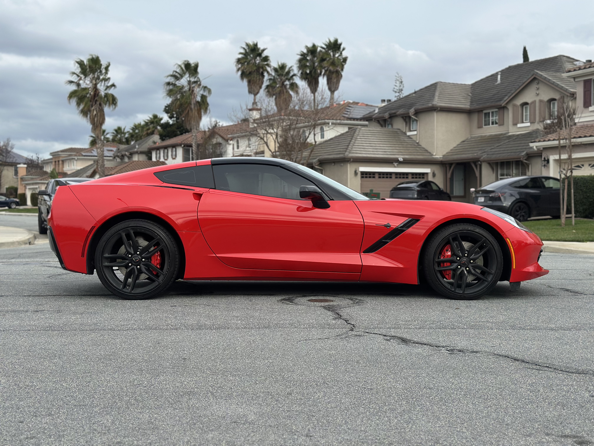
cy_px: 223
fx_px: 824
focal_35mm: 48
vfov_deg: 30.3
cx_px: 297
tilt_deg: -1.3
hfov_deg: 39.7
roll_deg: +0.1
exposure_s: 1/2252
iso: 100
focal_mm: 6.86
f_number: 1.78
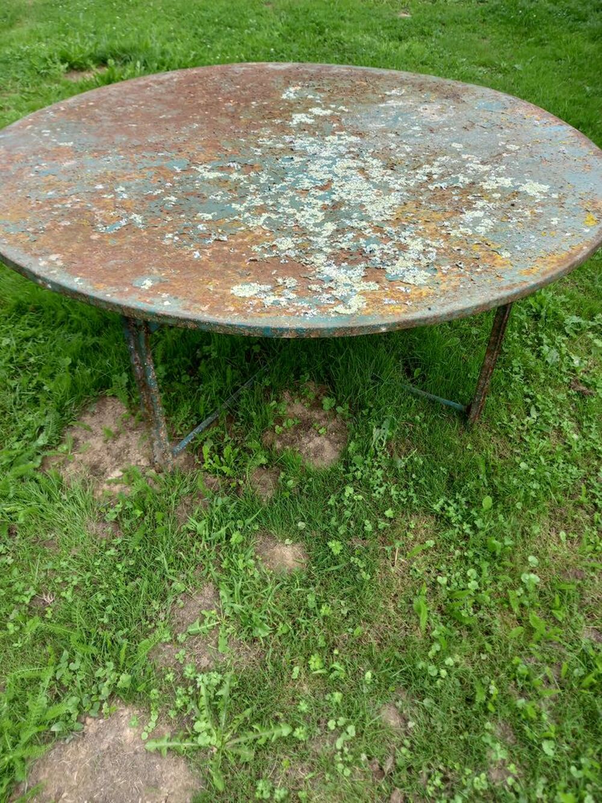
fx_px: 580
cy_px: 402
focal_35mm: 25
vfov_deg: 69.4
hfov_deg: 54.9
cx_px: 301
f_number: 2
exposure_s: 1/239
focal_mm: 4.6
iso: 25
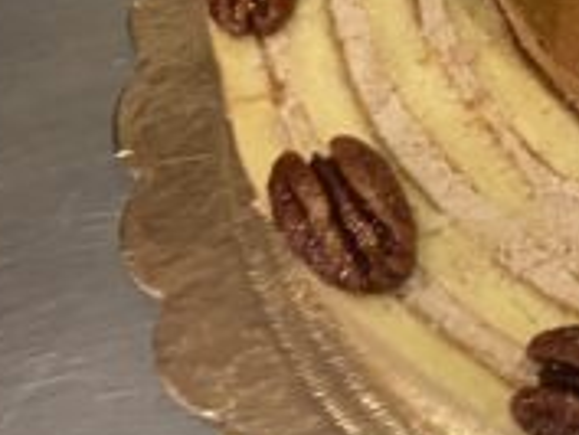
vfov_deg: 14.8
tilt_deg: -56.1
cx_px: 833
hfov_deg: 18.1
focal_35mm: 98
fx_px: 1640
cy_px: -10
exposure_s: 1/33
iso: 400
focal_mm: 4.25
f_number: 1.8
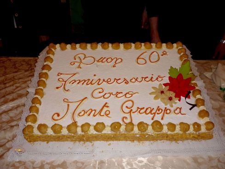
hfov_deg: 55.3
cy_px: 84
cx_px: 112
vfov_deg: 43.0
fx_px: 215
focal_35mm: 33
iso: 100
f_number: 2.8
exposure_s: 1/30
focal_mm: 5.5
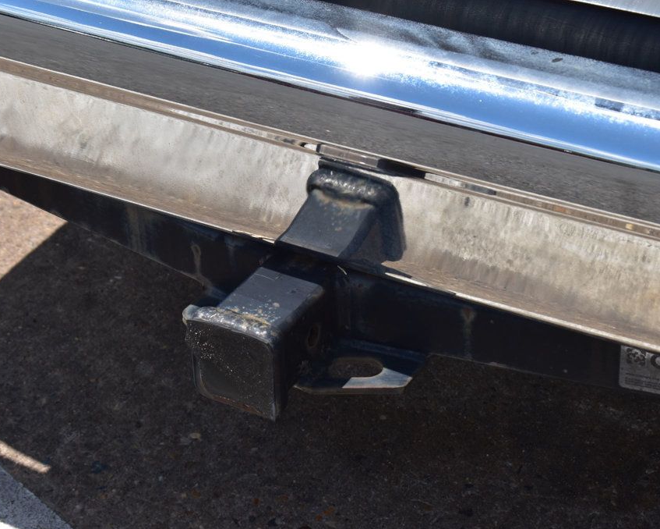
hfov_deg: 20.5
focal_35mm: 94
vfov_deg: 16.4
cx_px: 350
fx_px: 1828
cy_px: 265
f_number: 11
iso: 360
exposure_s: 1/500
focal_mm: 55
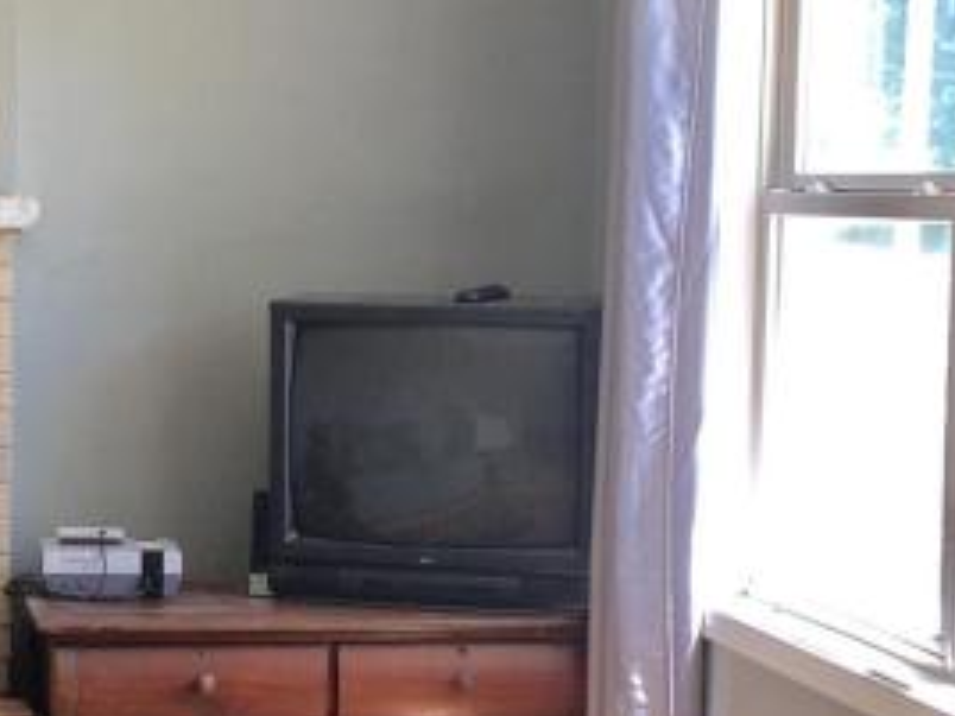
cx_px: -150
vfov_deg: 13.3
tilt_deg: -5.6
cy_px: 538
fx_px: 3062
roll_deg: -0.2
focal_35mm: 111
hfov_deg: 17.0
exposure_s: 1/60
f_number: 2.2
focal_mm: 4.15
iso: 40
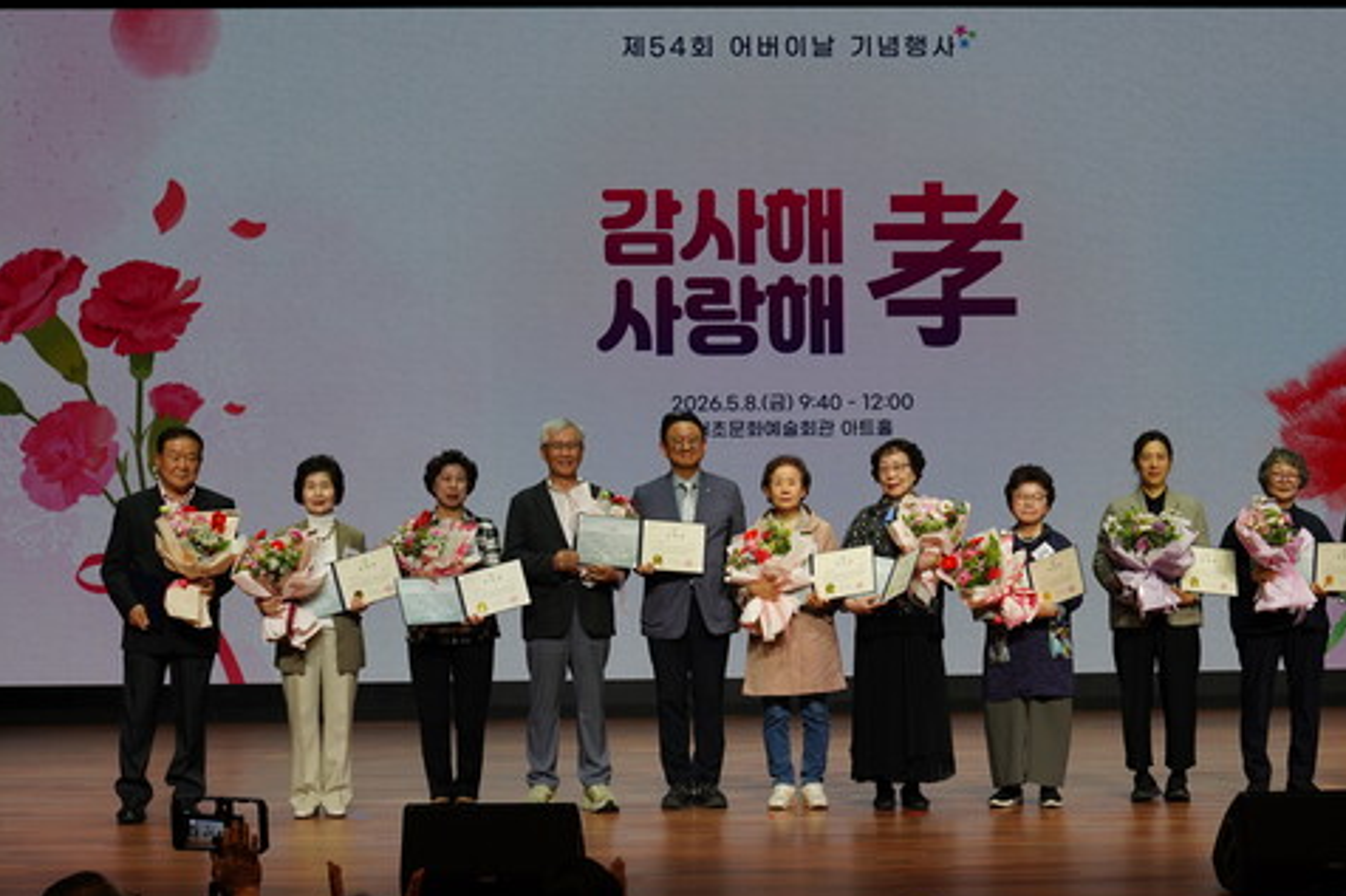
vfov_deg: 23.4
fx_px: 2168
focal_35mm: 58
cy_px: 481
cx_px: 797
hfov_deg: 34.4
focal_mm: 31
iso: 250
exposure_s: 1/125
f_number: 4.5
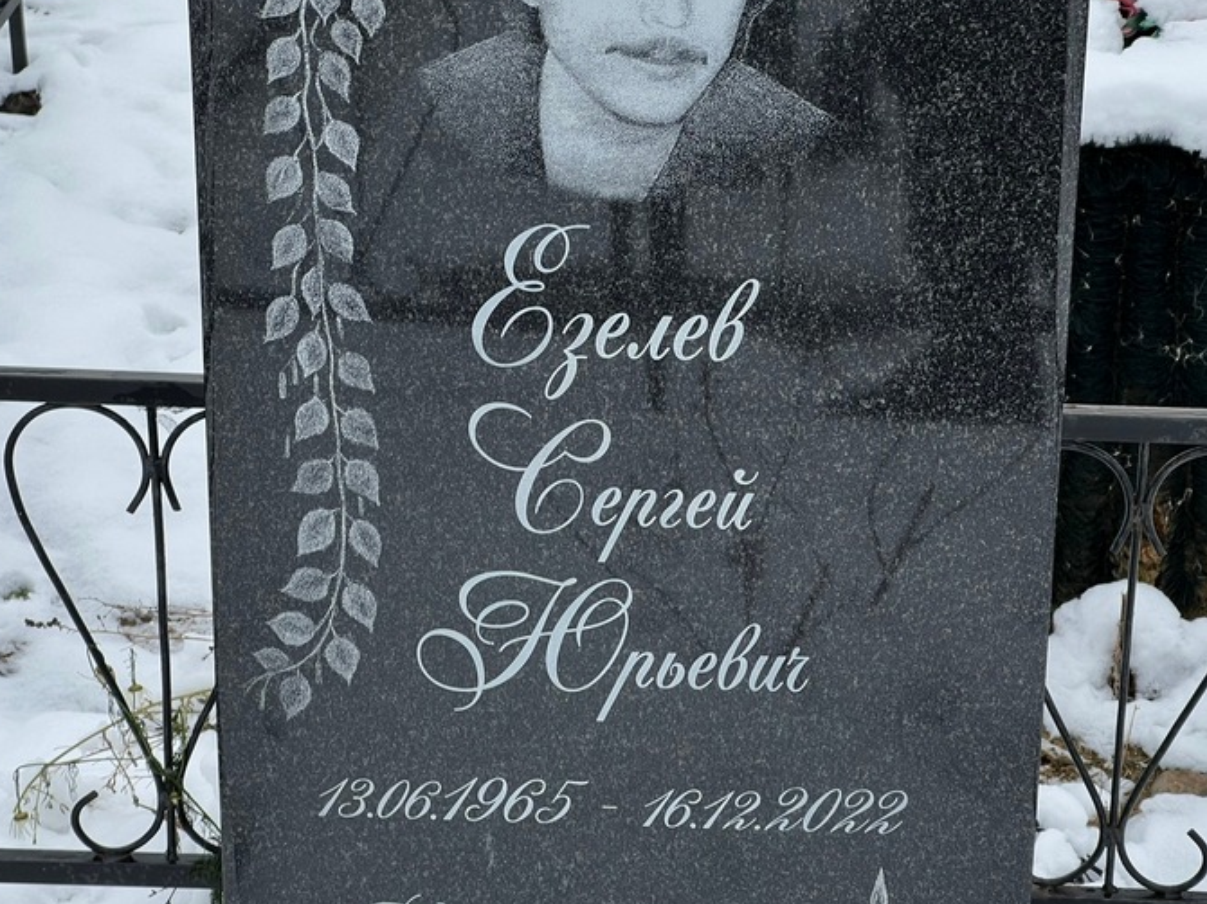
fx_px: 3207
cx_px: 694
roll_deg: -2.1
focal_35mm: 92
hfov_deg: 21.3
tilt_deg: -21.1
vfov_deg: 16.1
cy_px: 488
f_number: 2.8
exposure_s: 1/99
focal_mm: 9
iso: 40
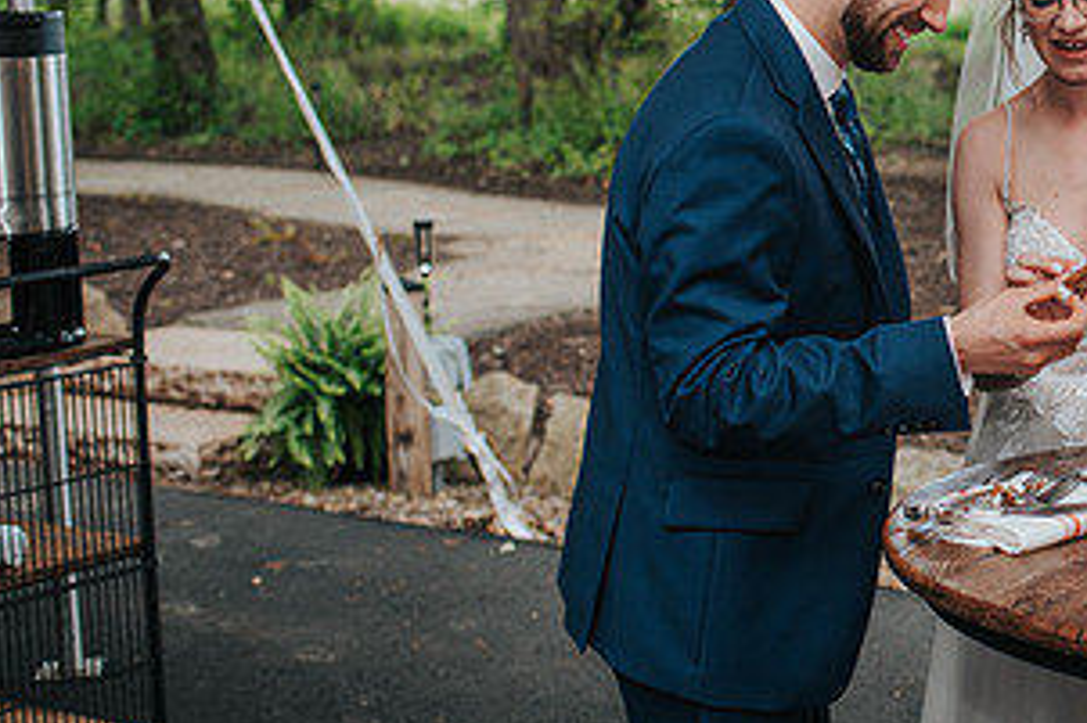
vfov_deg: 18.3
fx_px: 2233
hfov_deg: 26.2
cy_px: 236
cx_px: 1037
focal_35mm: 74
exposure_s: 1/200
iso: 400
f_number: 2.8
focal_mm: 35
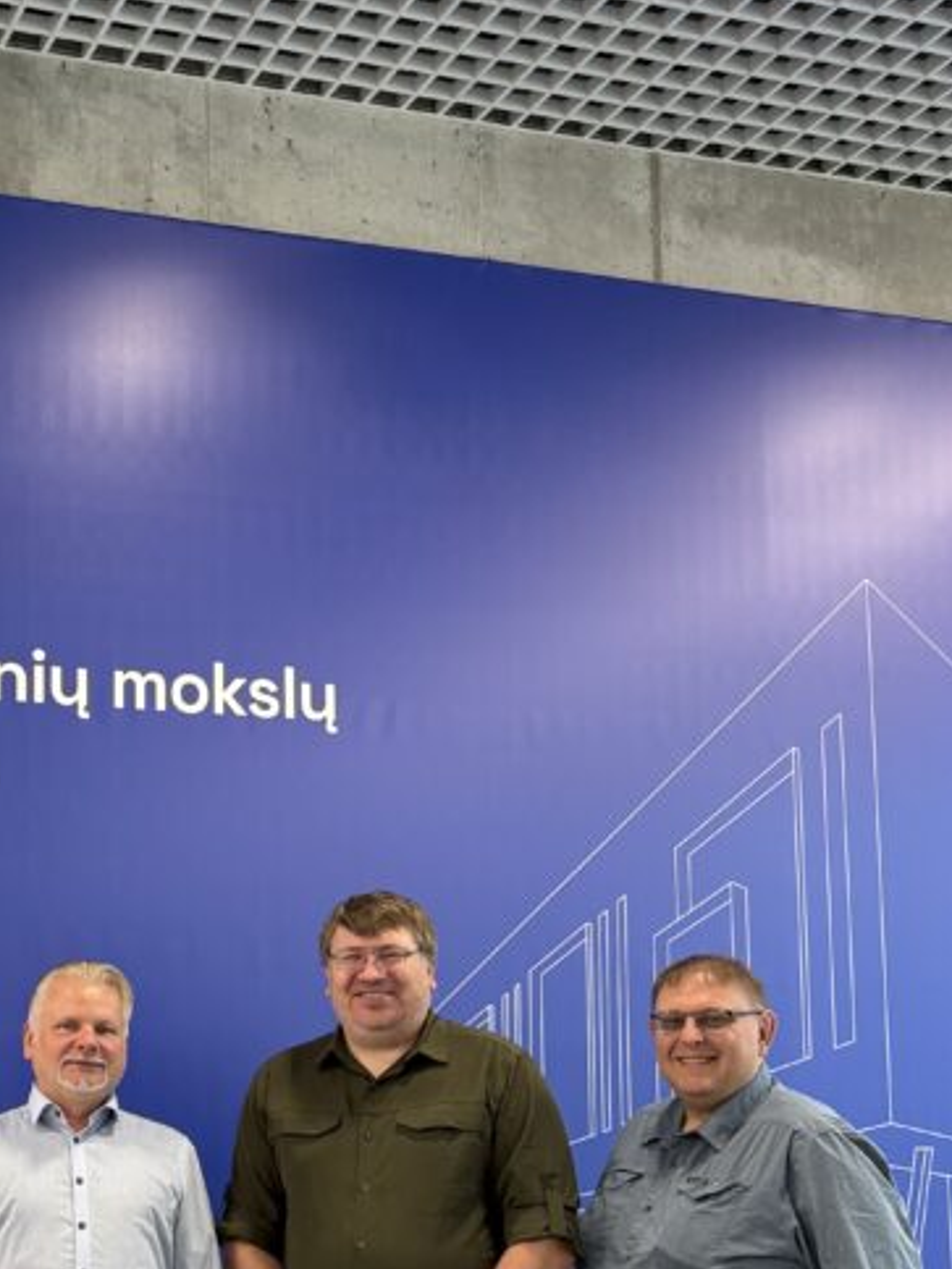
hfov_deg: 25.5
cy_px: 894
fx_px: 2017
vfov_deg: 34.4
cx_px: 39
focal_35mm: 55
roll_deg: -0.1
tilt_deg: +7.0
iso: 125
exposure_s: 1/50
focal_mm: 5.96
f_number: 1.6
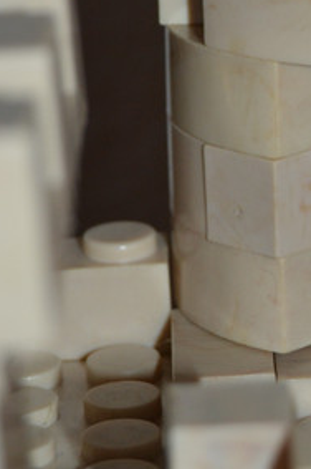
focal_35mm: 233
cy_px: 5
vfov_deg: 8.8
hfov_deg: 5.8
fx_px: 3032
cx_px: 409
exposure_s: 1/60
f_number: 5.6
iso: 560
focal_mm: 55
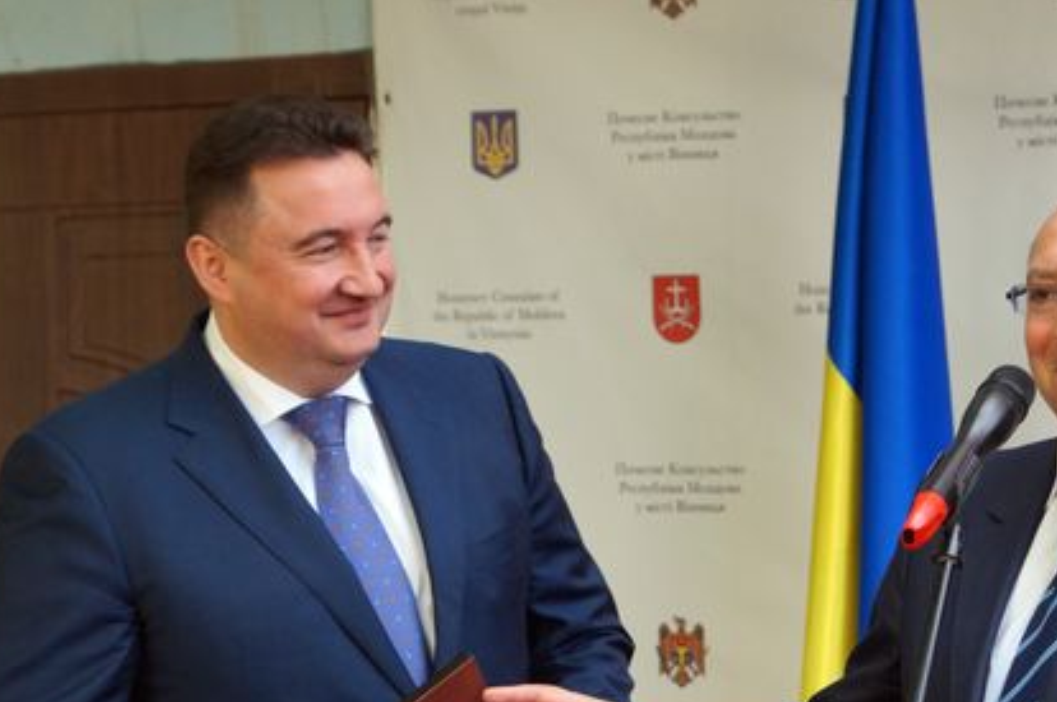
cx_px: 776
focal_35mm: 152
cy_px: 586
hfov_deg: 13.5
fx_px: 4458
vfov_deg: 9.0
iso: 500
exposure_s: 1/160
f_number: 5.6
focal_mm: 60
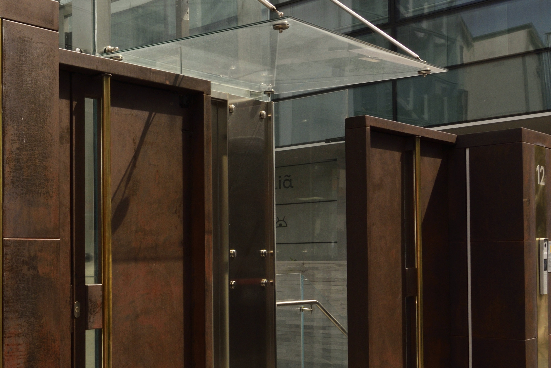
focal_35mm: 51
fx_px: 781
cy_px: 245
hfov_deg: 33.9
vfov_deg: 26.4
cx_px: -50
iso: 200
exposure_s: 1/160
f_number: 11
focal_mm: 18
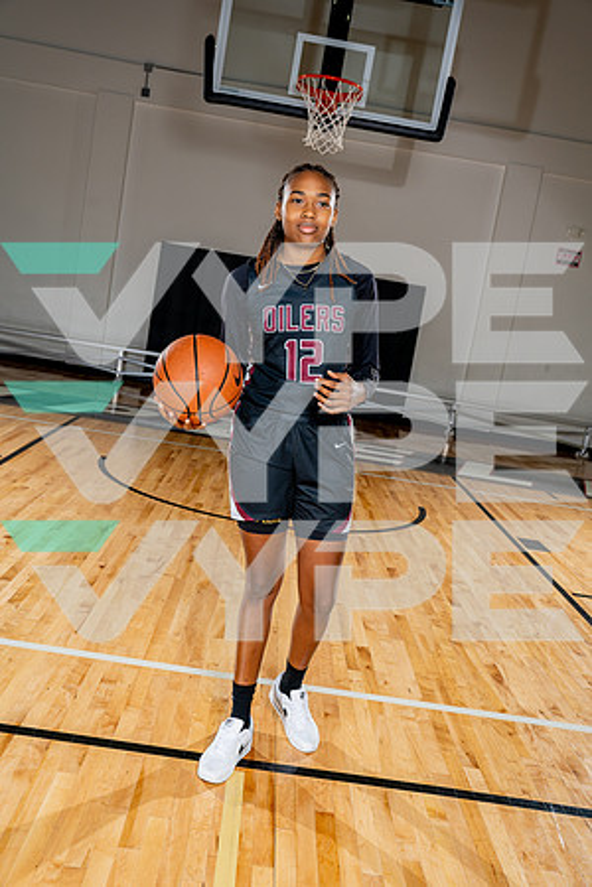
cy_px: 444
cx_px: 296
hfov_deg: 38.9
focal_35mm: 34
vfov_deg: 55.8
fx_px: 839
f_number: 5.6
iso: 200
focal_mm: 34
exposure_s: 1/250
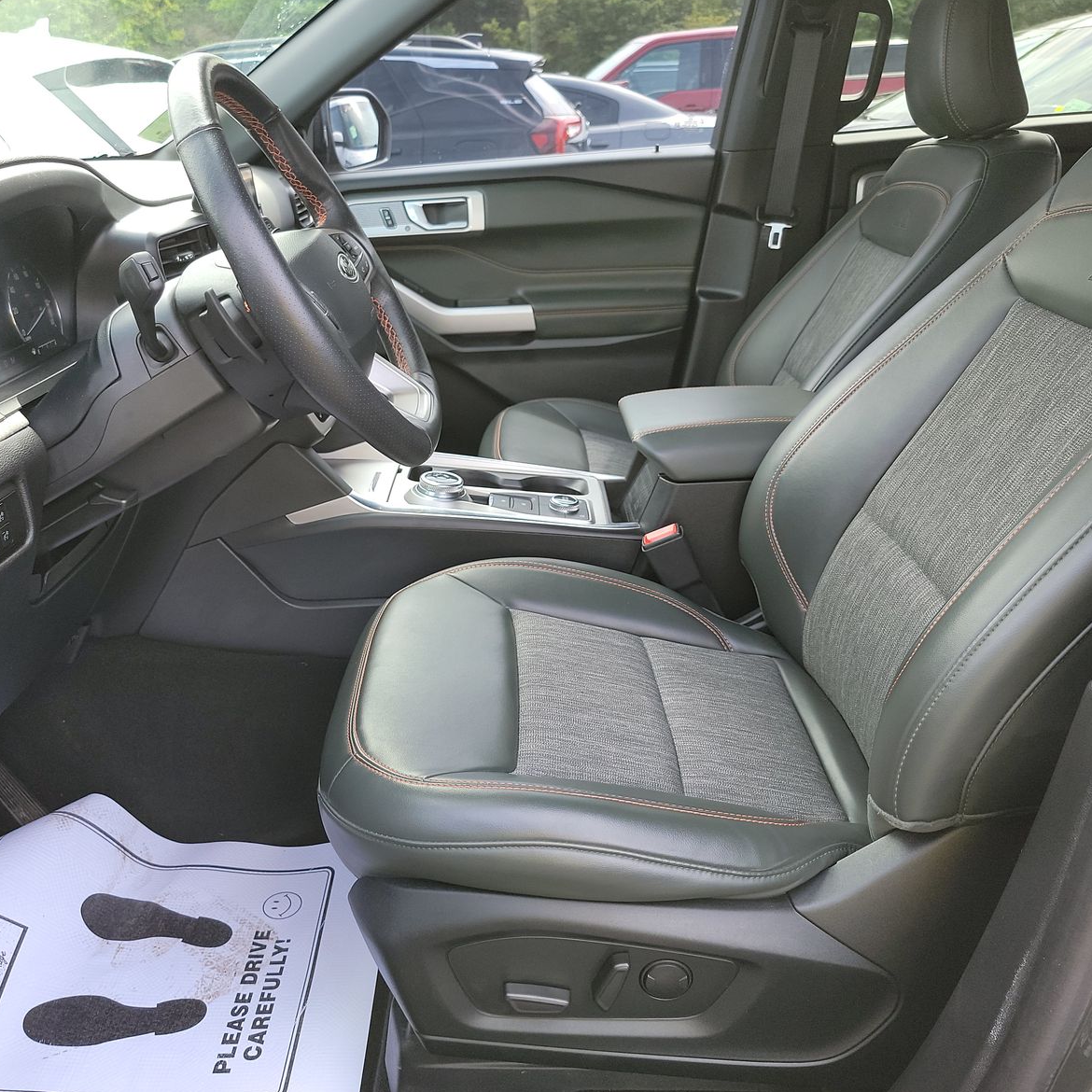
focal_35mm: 29
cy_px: 537
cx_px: 483
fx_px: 1035
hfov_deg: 55.5
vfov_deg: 55.6
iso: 99
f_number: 1.8
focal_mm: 6.7
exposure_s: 1/119
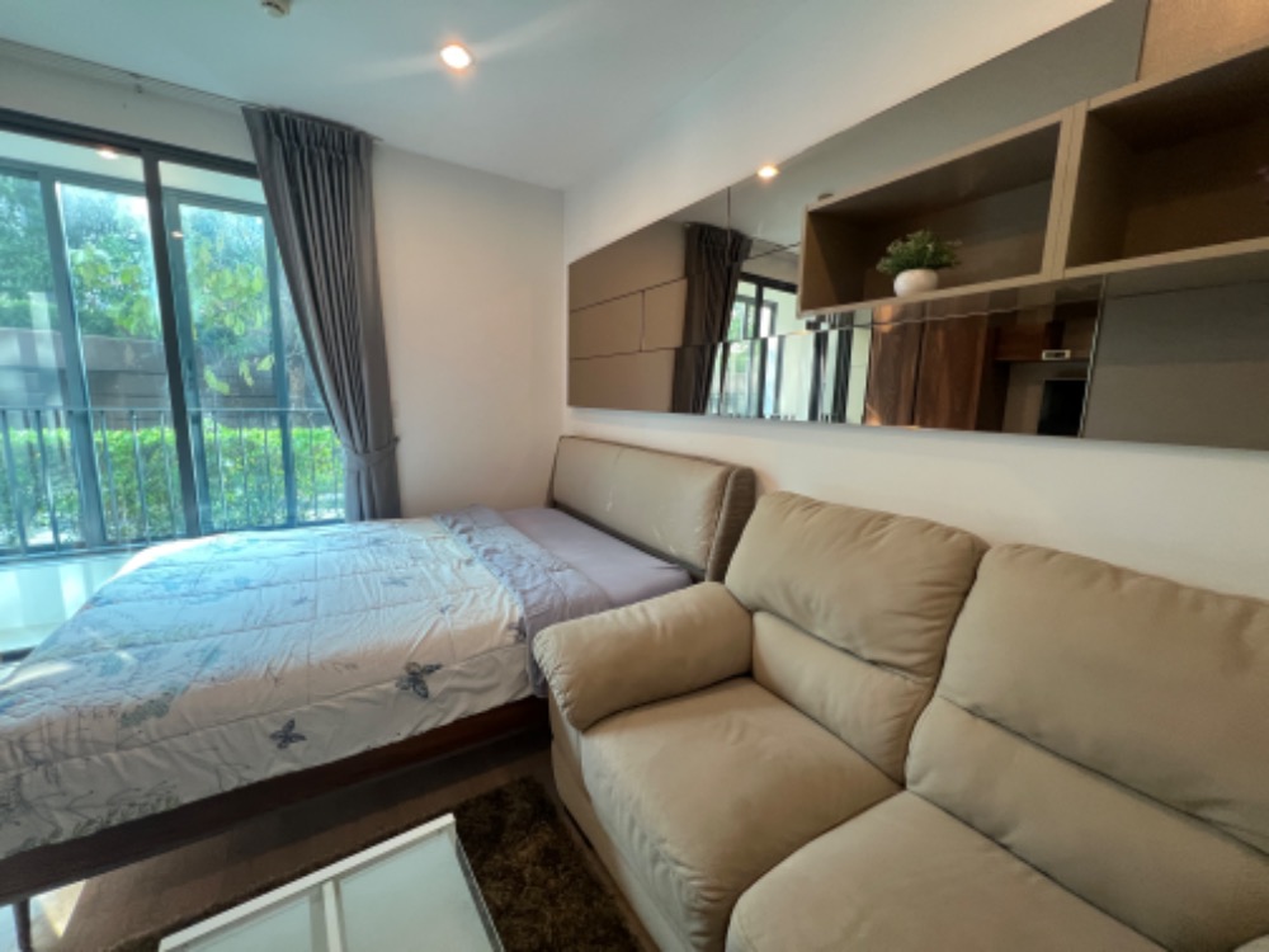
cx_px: 634
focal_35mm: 13
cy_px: 476
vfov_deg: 89.9
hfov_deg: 106.2
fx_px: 477
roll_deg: -1.8
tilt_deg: -7.4
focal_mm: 1.57
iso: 160
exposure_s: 1/100
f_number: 1.8
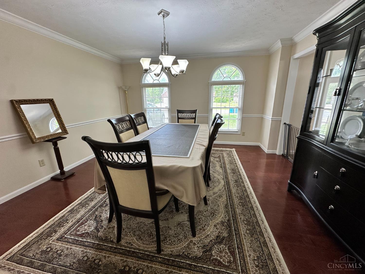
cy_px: 137
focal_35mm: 14
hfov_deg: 102.1
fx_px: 148
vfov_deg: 85.7
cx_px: 182
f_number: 2.2
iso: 160
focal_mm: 2.22
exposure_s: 1/120
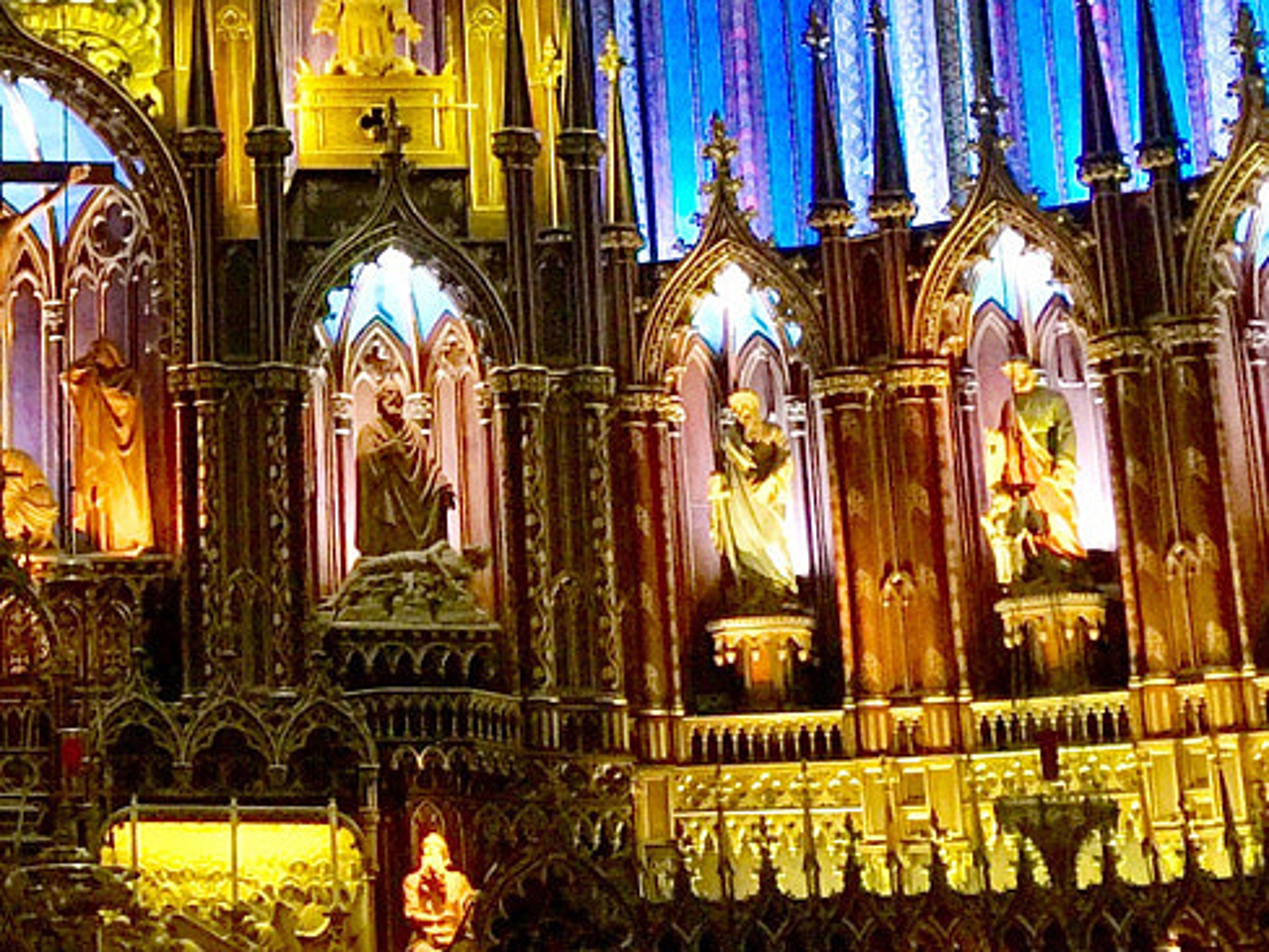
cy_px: 70
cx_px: -216
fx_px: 3483
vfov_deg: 15.4
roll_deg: -2.6
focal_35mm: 95
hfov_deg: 19.5
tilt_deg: +19.6
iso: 125
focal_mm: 4.15
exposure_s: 1/10
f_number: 2.2
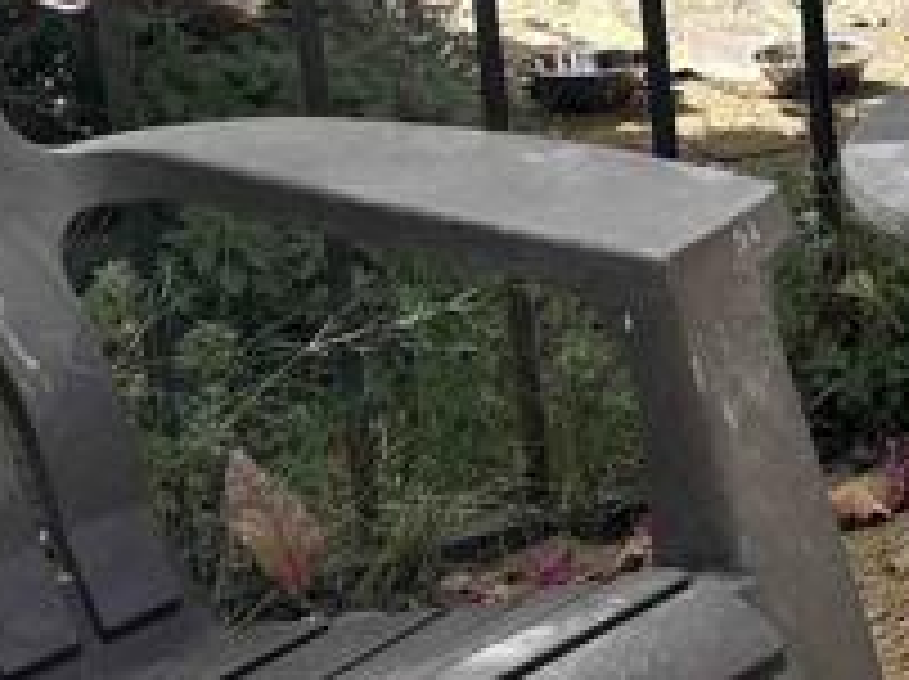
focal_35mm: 132
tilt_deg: -14.0
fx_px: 3462
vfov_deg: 11.1
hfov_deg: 12.9
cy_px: 32
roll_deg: -3.1
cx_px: 1840
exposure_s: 1/675
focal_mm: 5.96
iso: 50
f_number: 1.6
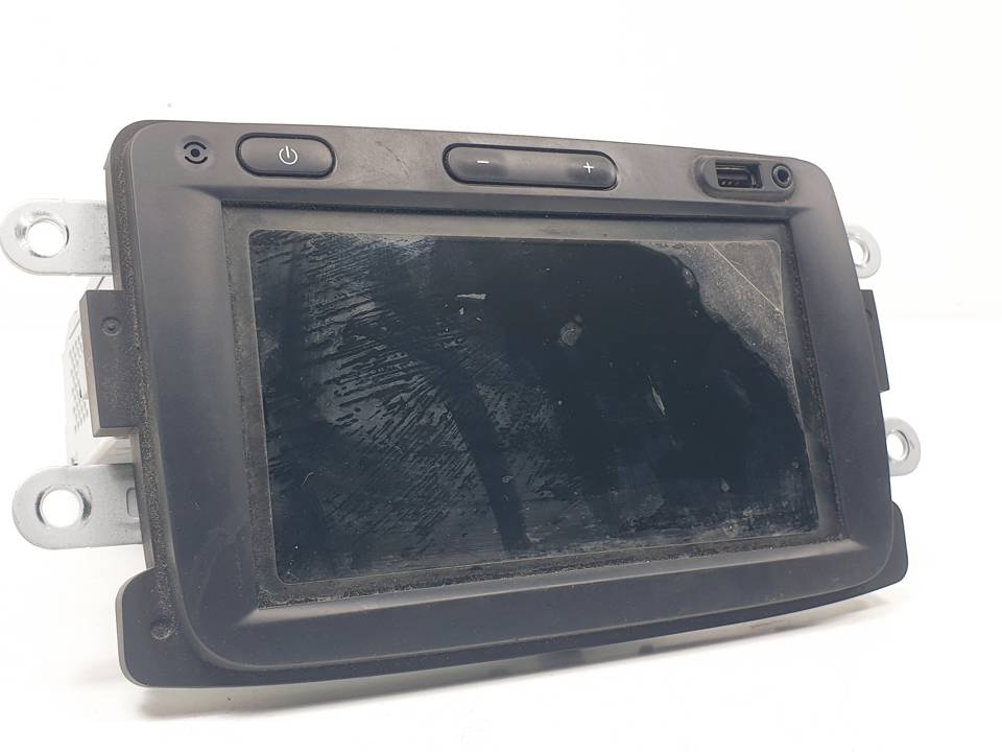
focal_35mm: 26
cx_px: 501
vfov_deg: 53.1
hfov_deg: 67.3
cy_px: 376
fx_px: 753
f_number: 2.4
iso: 50
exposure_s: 1/159
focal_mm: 4.3
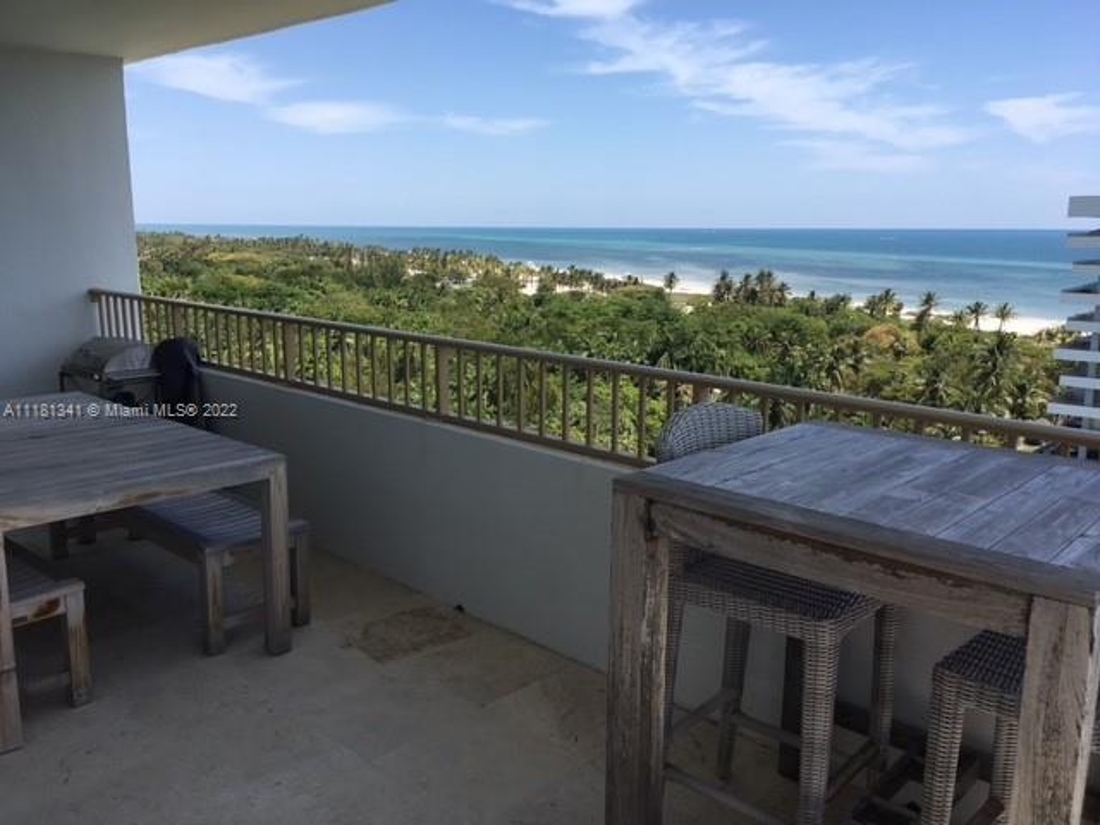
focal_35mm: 29
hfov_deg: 61.7
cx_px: 550
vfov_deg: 48.2
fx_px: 922
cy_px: 412
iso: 25
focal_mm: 4.15
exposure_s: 1/1570
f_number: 2.2
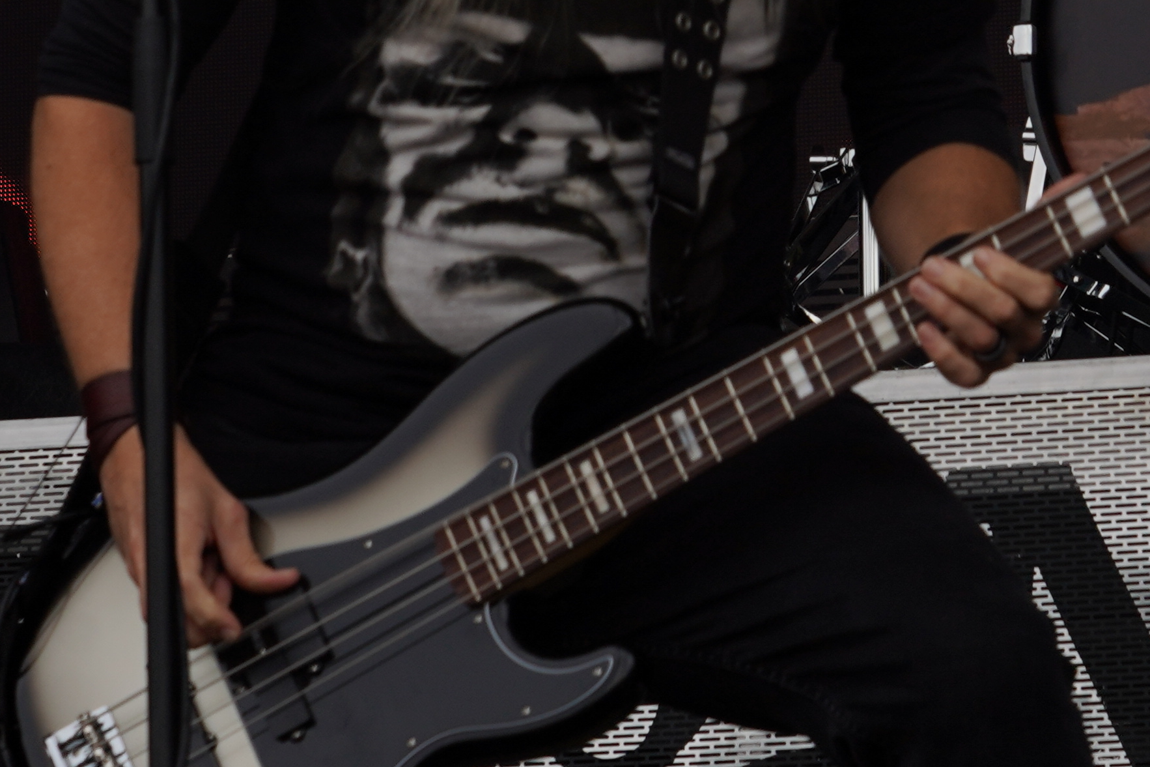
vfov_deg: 4.6
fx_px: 9550
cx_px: 746
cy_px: -274
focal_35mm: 299
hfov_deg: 6.9
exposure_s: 1/250
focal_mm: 88
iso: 100
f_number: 8
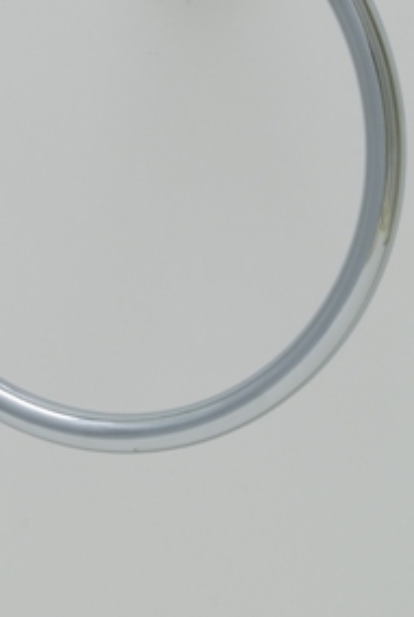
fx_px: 3182
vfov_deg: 11.0
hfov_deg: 7.4
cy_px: -45
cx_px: 126
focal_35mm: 185
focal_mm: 55
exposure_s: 1/2.5
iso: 100
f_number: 18
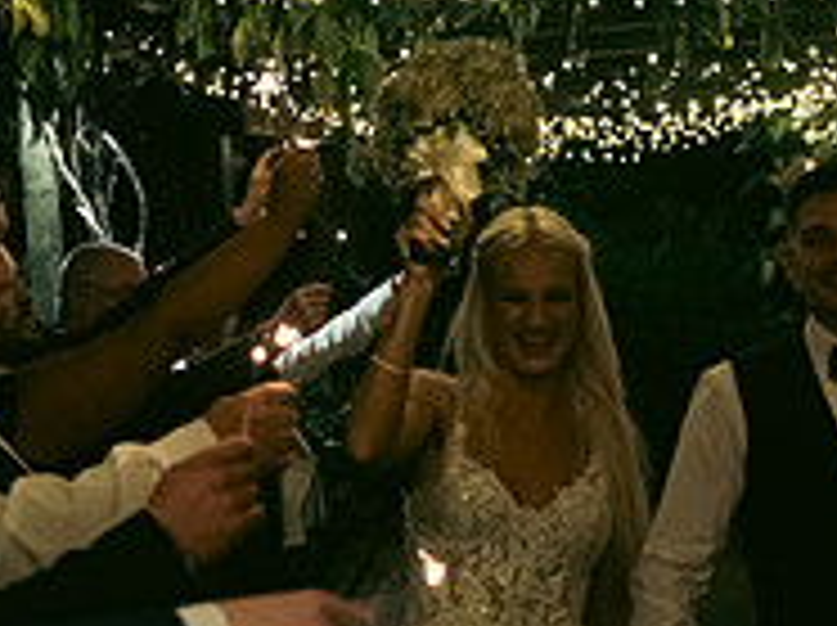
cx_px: 544
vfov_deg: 15.2
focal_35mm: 96
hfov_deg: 20.4
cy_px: 561
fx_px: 2318
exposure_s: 1/160
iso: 2500
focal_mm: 32
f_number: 3.5
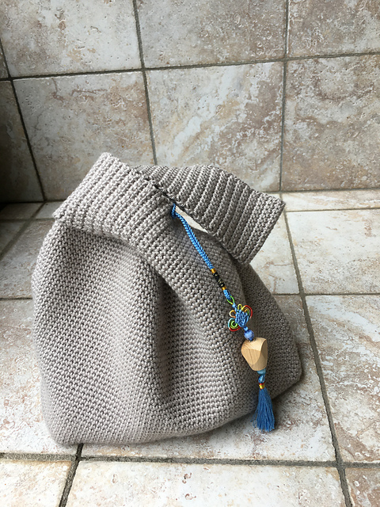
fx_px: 424
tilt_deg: -31.8
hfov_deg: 48.2
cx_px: 190
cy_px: 254
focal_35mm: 29
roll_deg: +4.9
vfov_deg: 61.7
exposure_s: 1/100
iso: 25
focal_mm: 4.15
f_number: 2.2
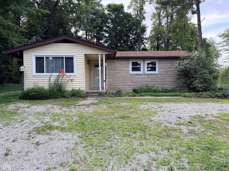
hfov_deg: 71.6
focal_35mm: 24
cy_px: 86
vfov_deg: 56.8
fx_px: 159
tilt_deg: -0.9
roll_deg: +1.2
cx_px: 114
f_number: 1.78
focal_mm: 6.76
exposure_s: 1/361
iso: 100
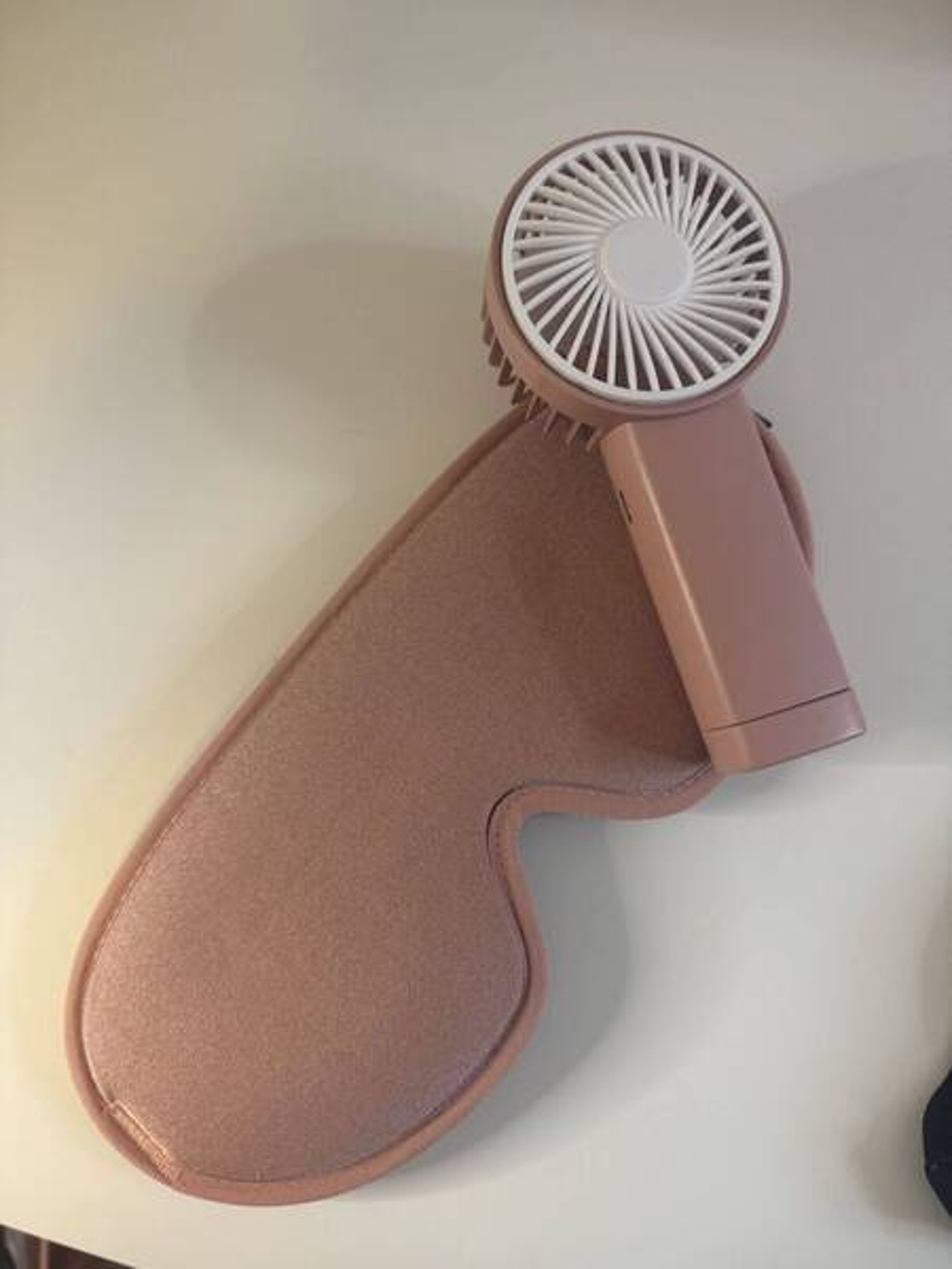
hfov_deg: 56.8
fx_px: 880
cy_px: 634
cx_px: 476
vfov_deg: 71.6
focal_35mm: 24
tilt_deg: -78.8
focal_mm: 6.76
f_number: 1.78
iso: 125
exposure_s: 1/50
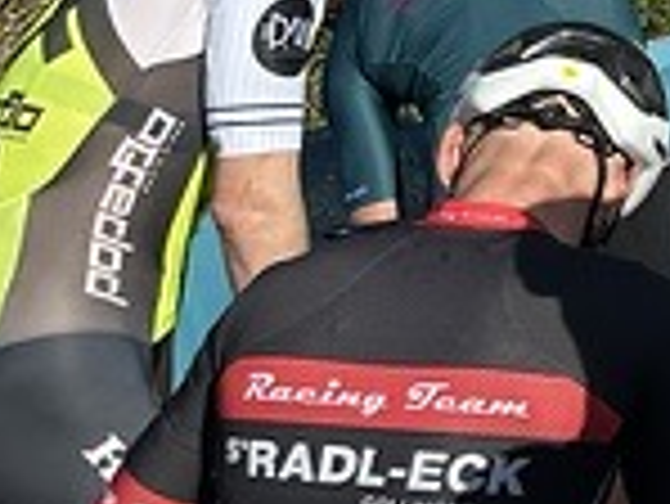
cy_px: -436
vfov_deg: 8.6
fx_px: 3196
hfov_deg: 9.2
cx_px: 2082
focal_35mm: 165
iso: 80
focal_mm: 6.86
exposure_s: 1/5525
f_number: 1.78
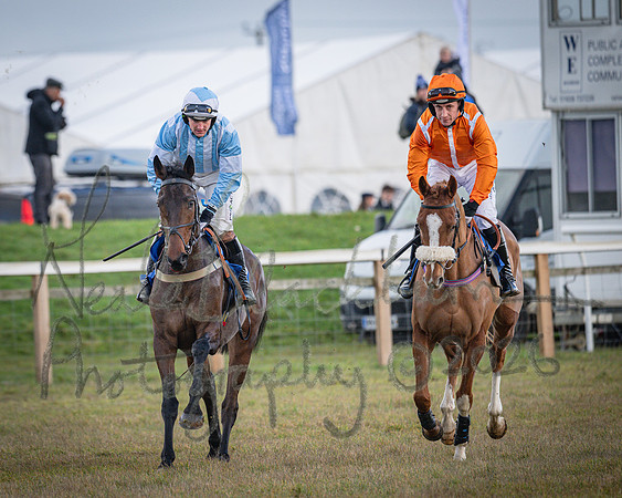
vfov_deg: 2.6
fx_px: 10768
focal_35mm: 585
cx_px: 137
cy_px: 225
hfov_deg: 3.3
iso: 800
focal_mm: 400
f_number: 5
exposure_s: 1/1250
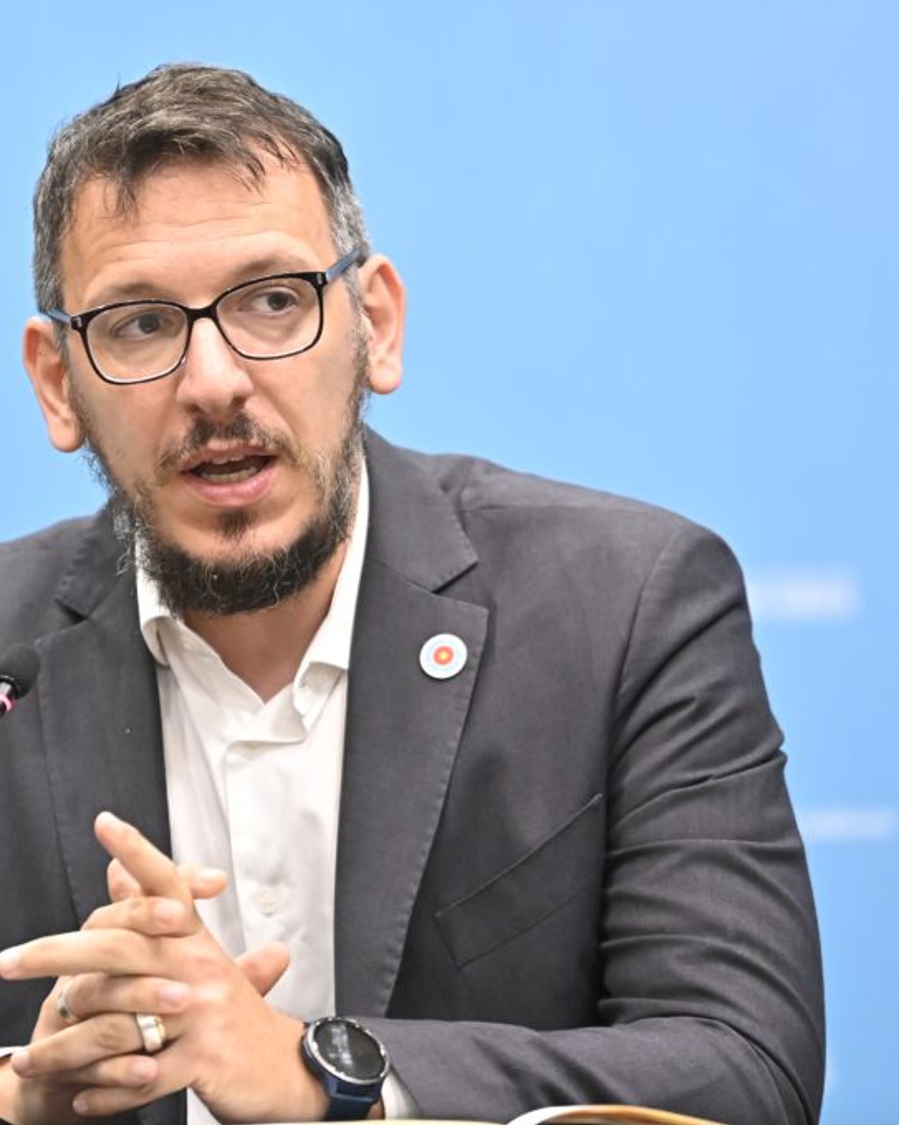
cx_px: 406
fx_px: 9414
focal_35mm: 283
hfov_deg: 5.5
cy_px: 562
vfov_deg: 6.8
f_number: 3.2
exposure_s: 1/323
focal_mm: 200
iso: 4000
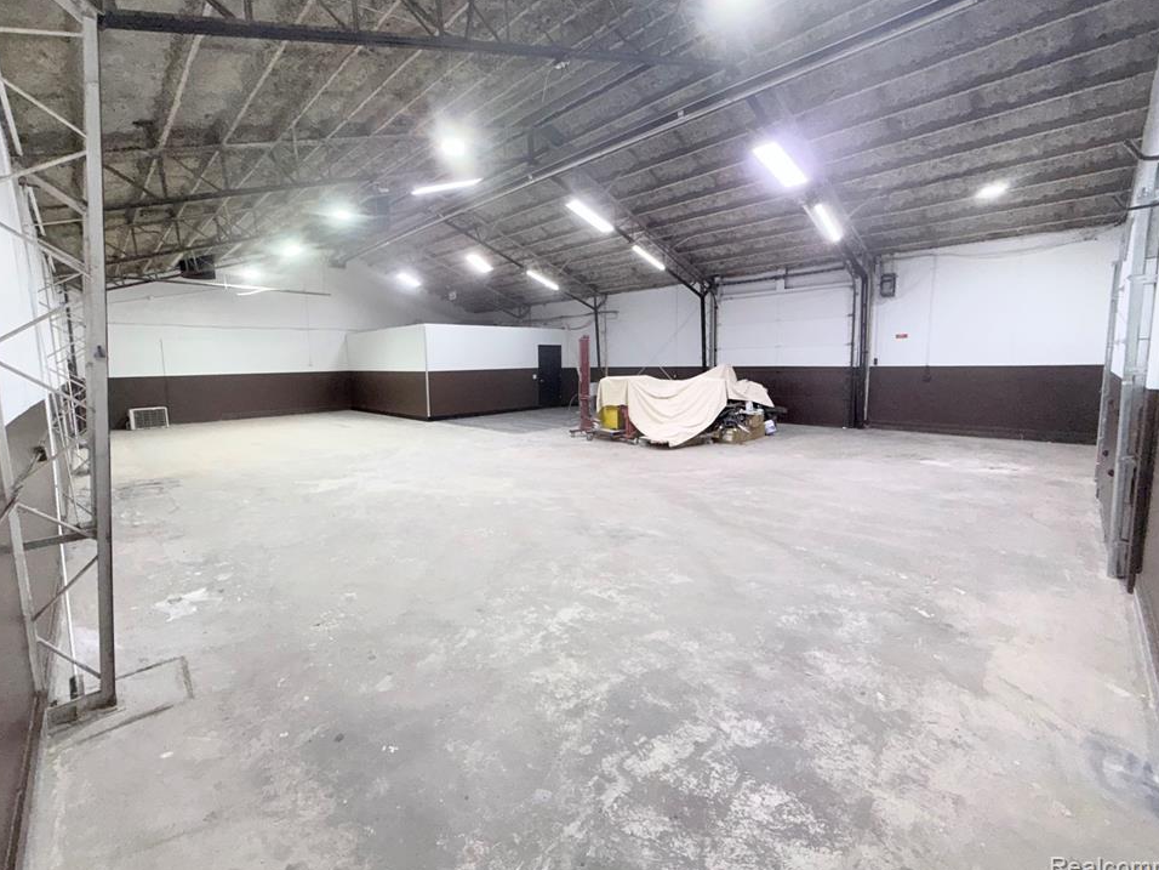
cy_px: 420
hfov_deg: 98.1
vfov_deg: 81.7
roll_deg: +1.3
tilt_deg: -6.8
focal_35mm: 15
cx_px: 552
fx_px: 502
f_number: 2.2
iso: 400
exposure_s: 1/120
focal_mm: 2.22
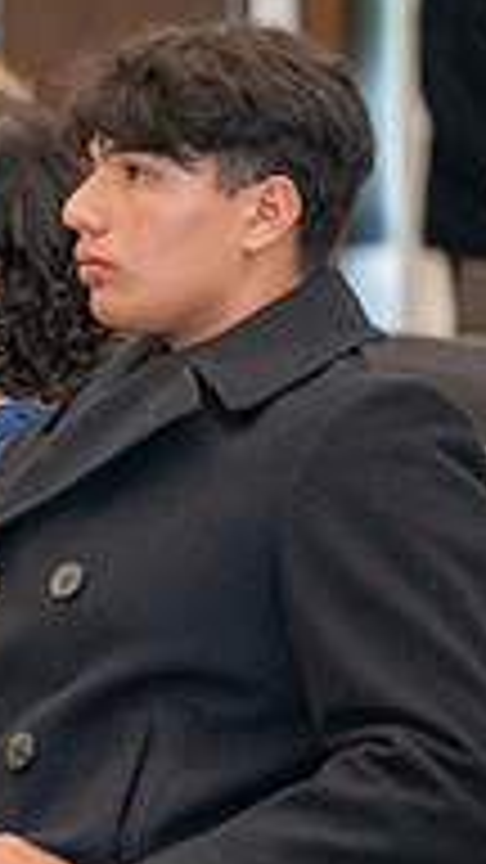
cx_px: -562
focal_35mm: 395
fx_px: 9049
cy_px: 596
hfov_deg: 3.1
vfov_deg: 5.5
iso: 1600
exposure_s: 1/200
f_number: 2.8
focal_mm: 125
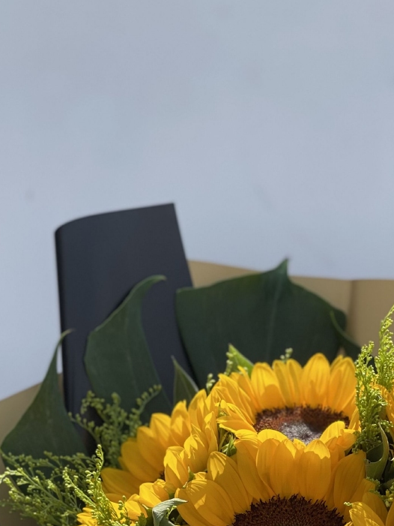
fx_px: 2078
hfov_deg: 10.8
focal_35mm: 137
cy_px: 531
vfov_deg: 14.2
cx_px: 266
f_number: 2.2
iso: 32
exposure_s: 1/713
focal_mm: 7.5
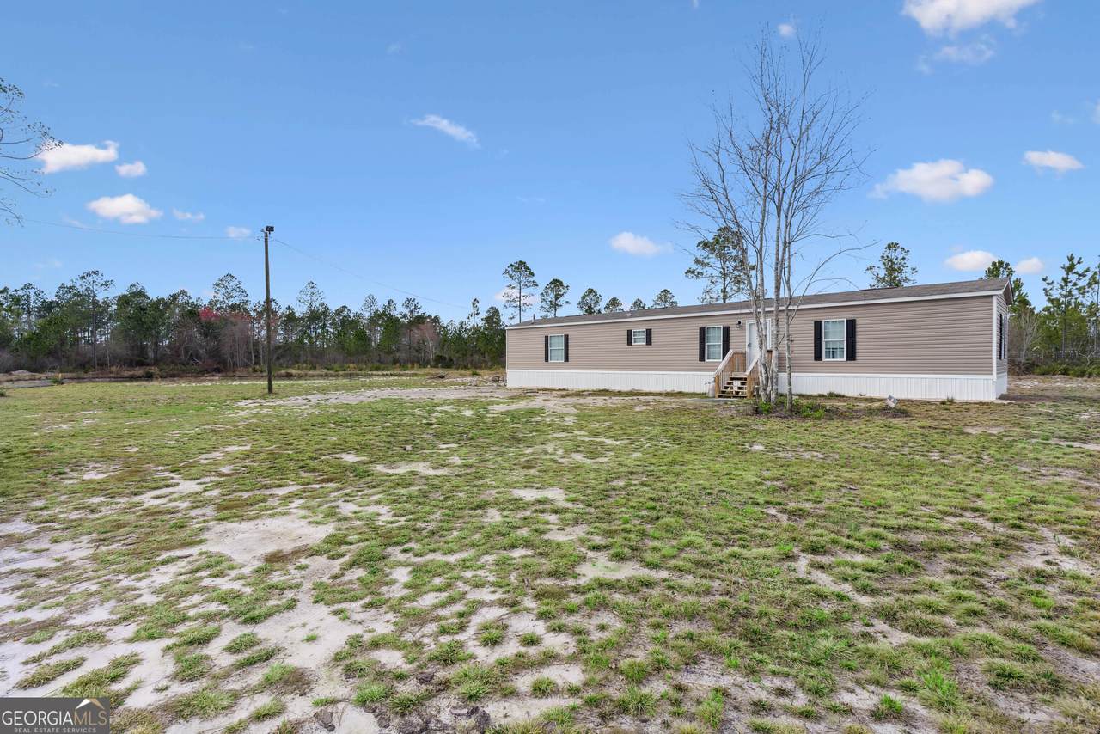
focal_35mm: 17
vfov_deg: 70.5
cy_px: 367
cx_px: 550
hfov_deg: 93.3
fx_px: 520
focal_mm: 17
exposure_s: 1/800
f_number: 8
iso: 250
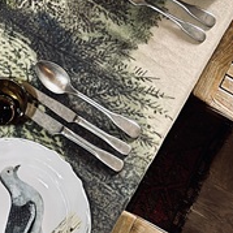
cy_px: -125
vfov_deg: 10.2
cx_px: -10
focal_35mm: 166
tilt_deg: -65.8
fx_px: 1264
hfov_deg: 10.4
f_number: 1.78
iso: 320
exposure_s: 1/33
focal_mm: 6.86
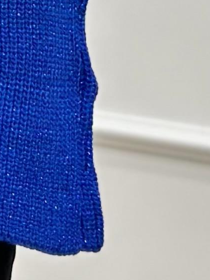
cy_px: -409
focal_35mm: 344
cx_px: -320
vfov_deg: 5.5
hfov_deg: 4.2
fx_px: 2784
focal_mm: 6.86
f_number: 1.78
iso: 64
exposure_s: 1/131
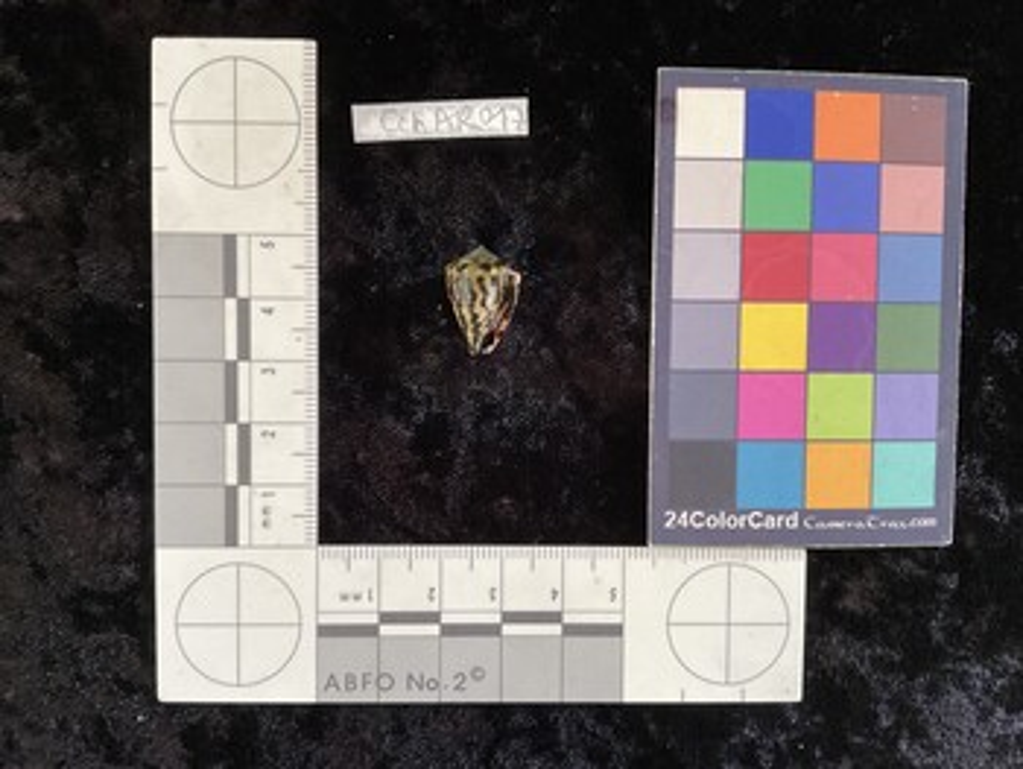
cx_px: 512
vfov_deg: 48.3
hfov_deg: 61.6
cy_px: 384
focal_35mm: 29
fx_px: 858
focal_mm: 3
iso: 160
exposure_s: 1/60
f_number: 1.8
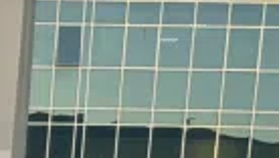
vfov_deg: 9.1
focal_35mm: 121
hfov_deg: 15.4
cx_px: -210
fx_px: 896
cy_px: 373
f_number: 1.78
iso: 80
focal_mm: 6.86
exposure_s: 1/676
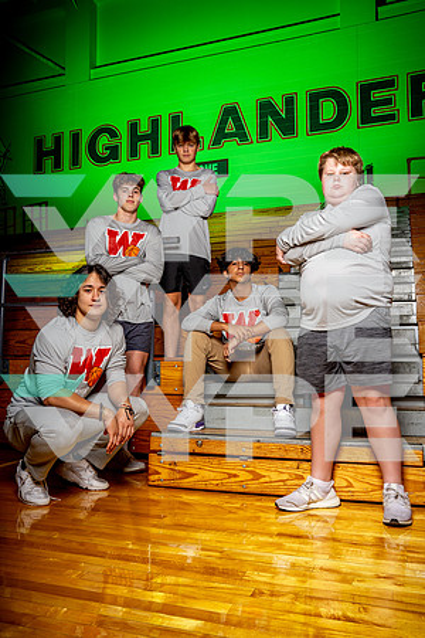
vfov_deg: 61.9
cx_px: 212
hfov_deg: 43.6
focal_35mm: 30
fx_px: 531
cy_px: 319
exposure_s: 1/250
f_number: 8
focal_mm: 30
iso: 200
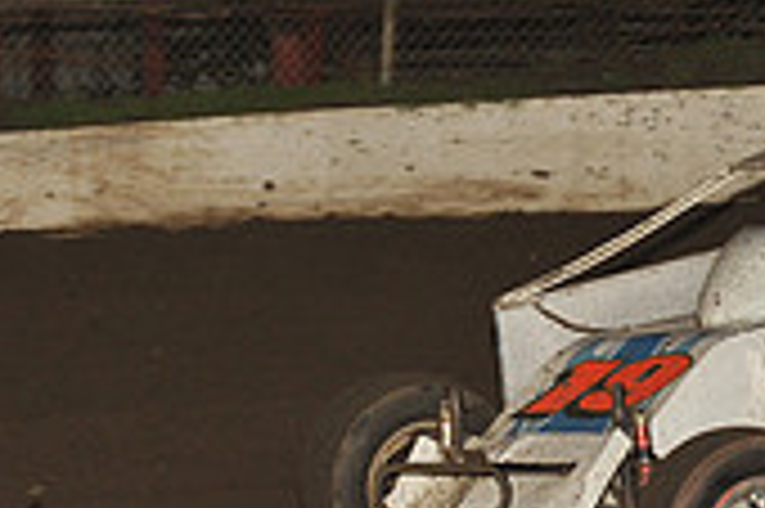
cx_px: 1152
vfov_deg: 5.0
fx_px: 5796
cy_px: 315
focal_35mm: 273
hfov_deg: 7.4
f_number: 7.1
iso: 1000
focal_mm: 80
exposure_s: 1/320
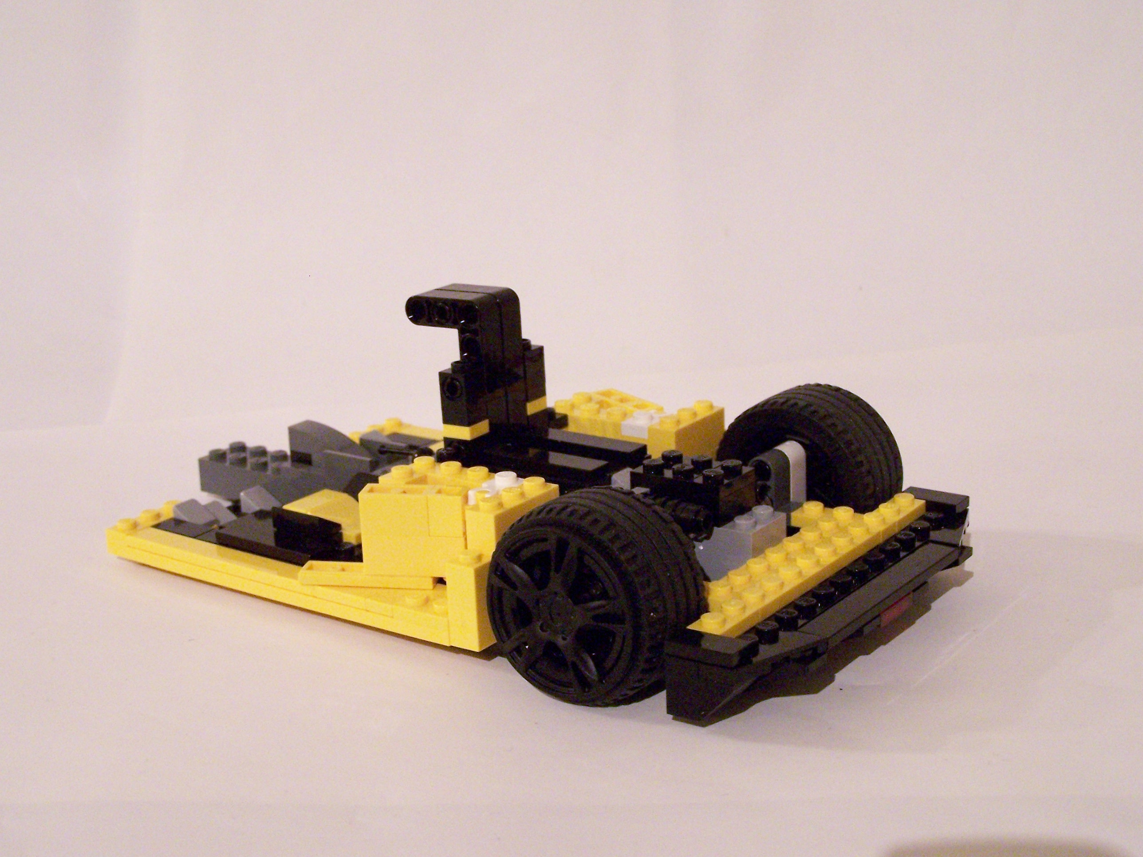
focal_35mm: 59
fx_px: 1948
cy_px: 428
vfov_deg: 24.8
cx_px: 572
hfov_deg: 32.7
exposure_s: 1/8
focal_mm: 9.8
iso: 400
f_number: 3.1
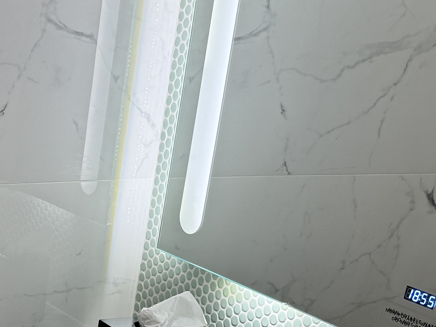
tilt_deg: -24.0
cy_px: 412
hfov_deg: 23.1
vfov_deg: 17.8
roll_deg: -3.2
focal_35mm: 78
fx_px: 982
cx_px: -80
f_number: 1.78
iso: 50
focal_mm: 6.86
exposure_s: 1/111
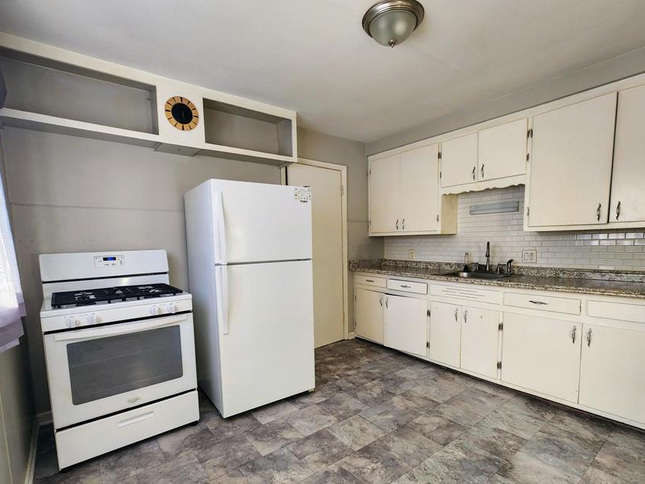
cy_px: 273
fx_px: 298
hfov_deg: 94.5
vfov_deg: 77.7
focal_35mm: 16
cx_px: 328
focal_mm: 2.2
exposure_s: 1/60
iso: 100
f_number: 2.2
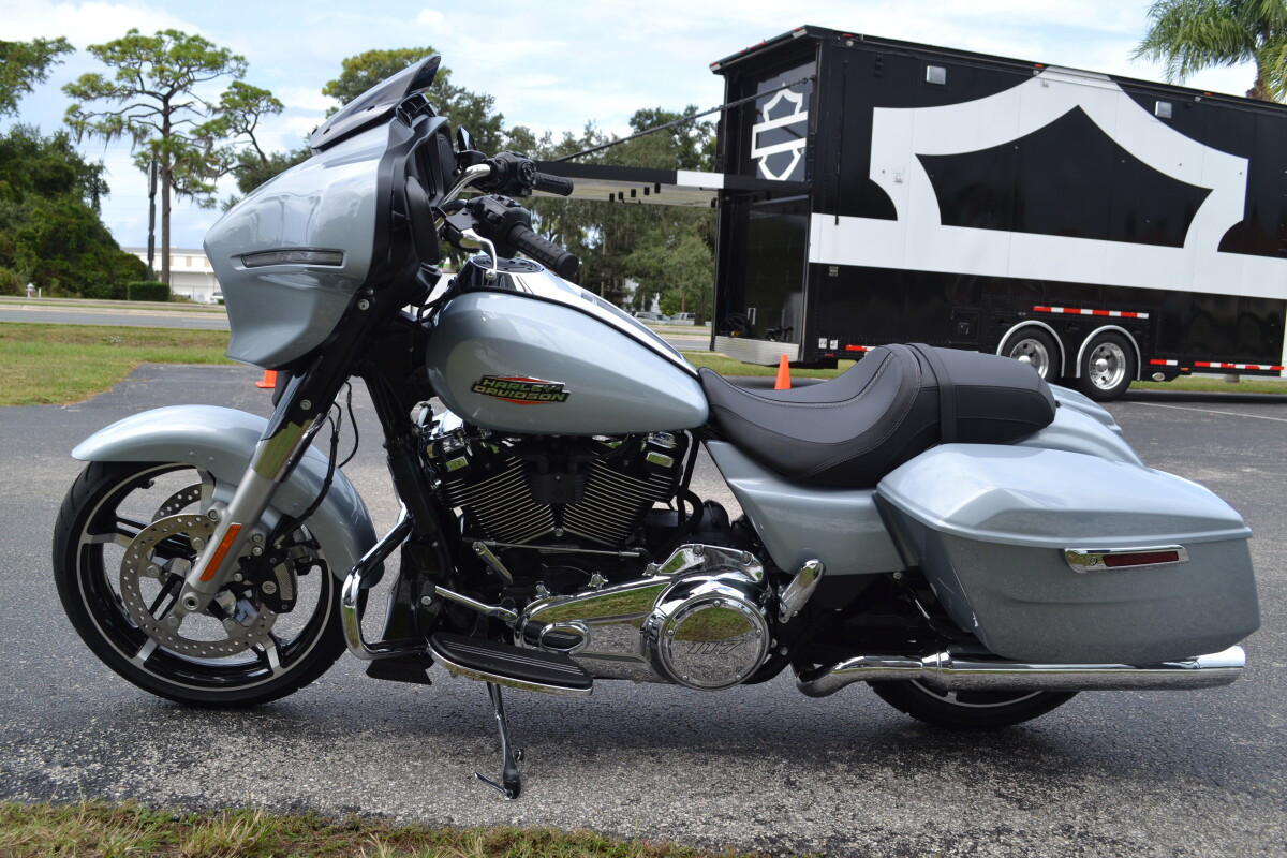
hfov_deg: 57.2
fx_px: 1180
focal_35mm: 33
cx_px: 644
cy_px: 429
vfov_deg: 40.0
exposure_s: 1/200
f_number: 7.1
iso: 100
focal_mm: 22
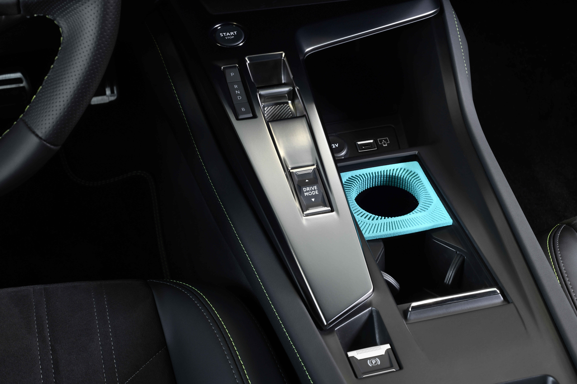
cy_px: 192
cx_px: 288
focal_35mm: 50
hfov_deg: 39.6
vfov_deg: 27.0
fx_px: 801
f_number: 16
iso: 320
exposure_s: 1/2
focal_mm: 50
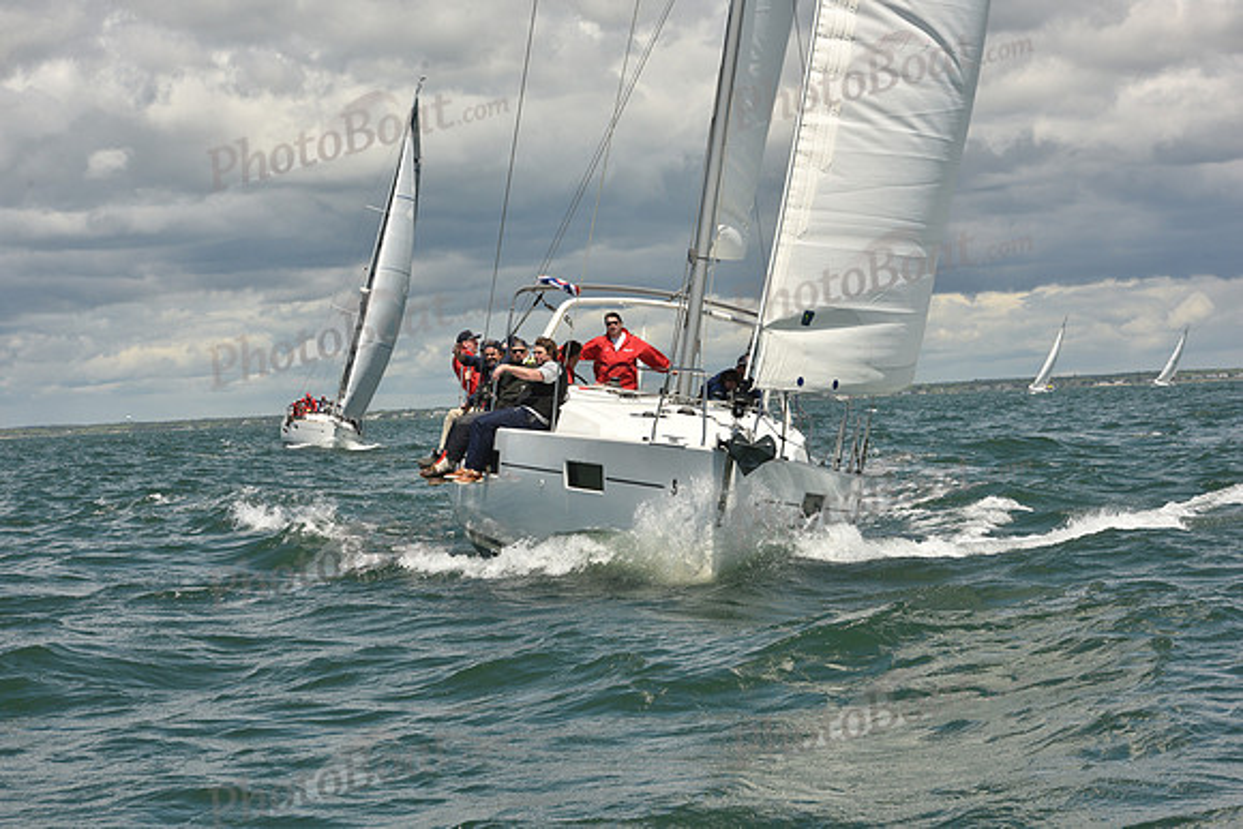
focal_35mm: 90
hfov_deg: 22.6
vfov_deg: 15.2
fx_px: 3108
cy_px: 414
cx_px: 622
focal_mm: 90
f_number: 13
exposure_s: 1/800
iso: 320
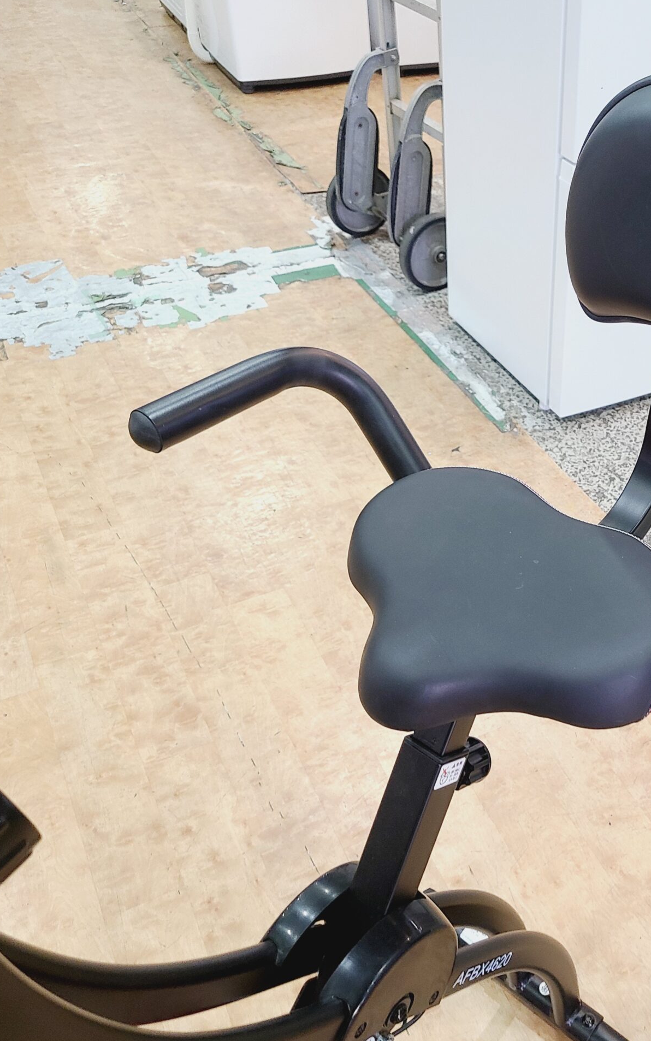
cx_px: 579
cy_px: 520
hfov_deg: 32.8
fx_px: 1050
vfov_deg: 52.7
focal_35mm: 37
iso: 125
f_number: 1.8
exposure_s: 1/50
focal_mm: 5.4
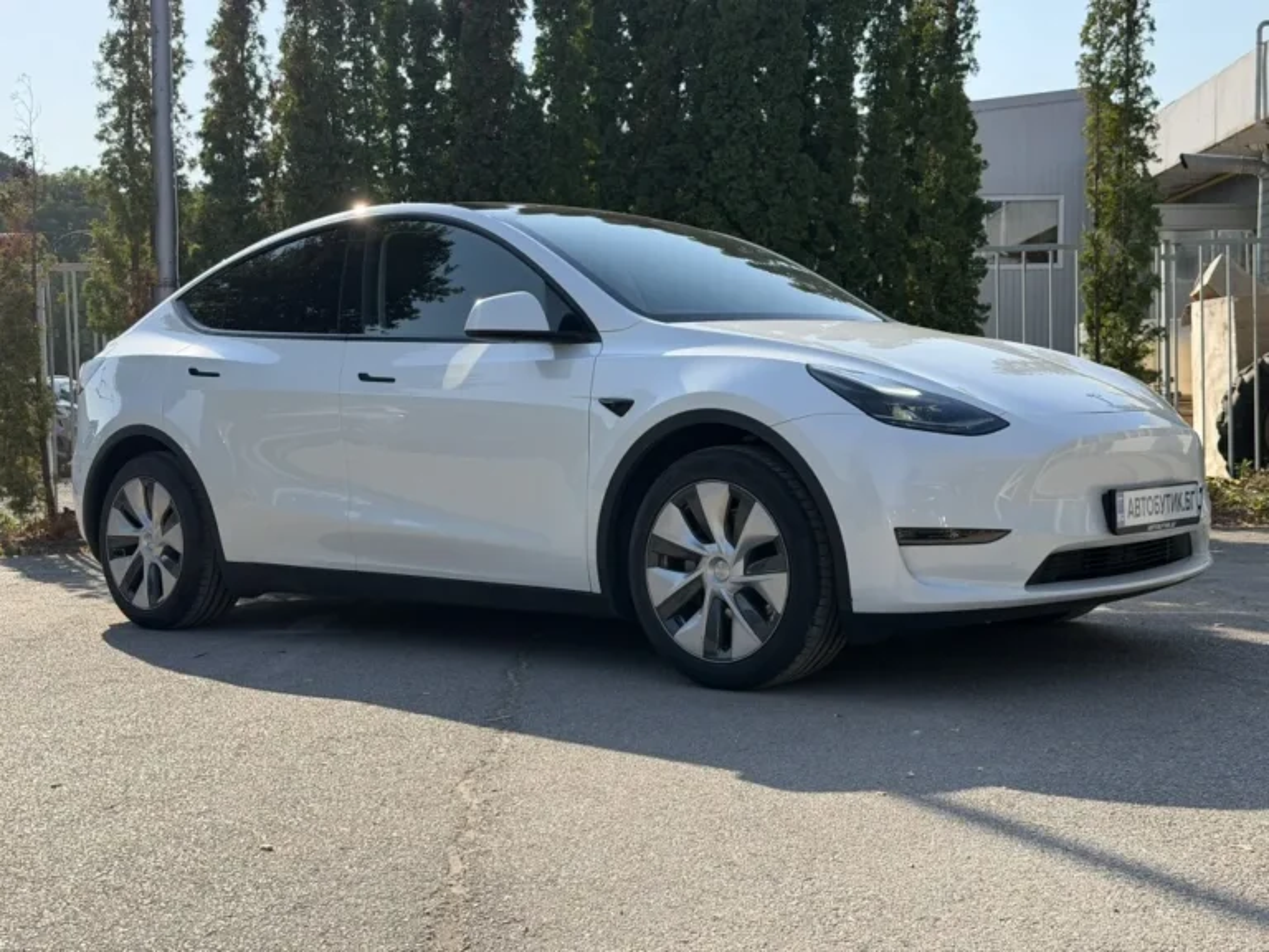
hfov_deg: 39.7
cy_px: 476
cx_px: 634
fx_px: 1760
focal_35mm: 48
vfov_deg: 30.3
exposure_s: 1/3378
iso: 80
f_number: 1.78
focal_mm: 6.76
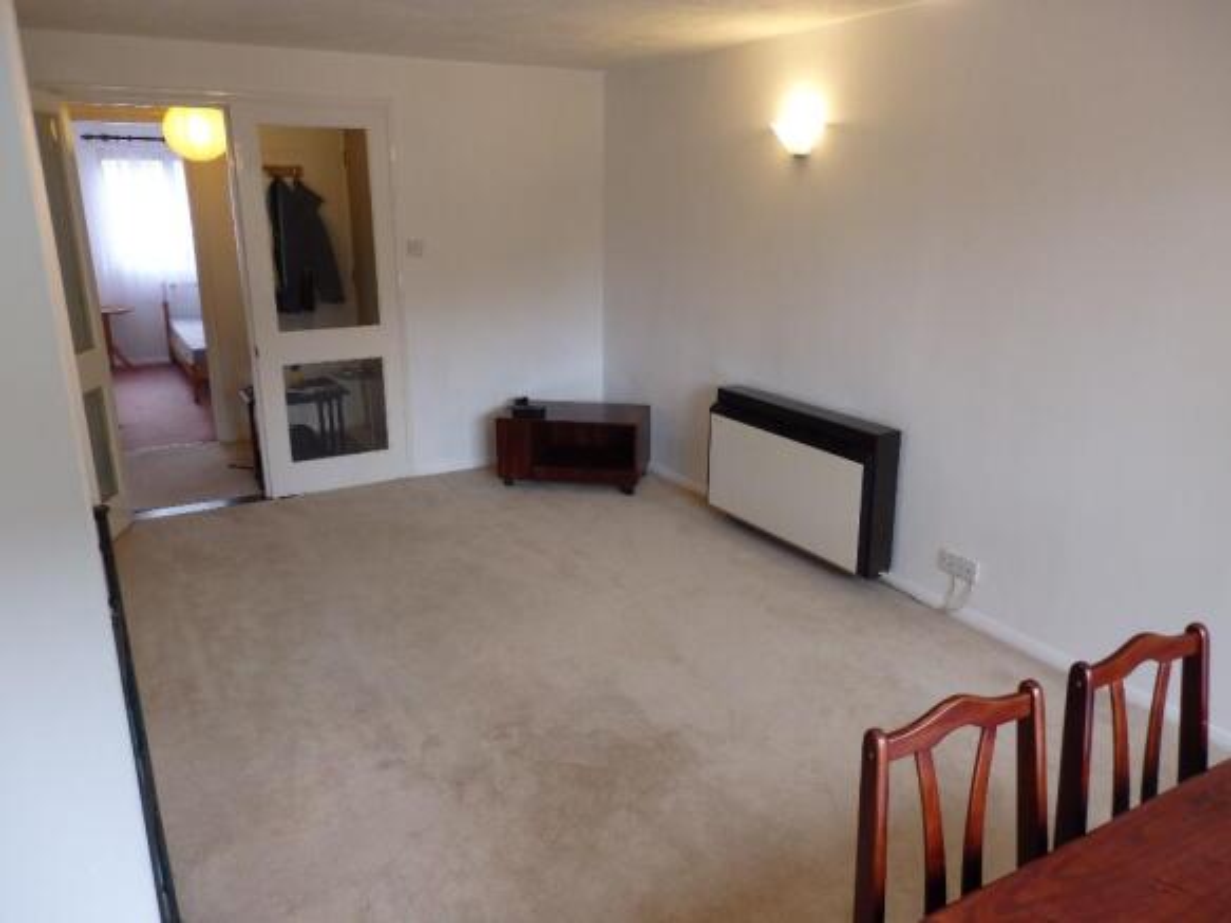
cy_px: 462
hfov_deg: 69.4
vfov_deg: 54.9
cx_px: 616
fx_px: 889
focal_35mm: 25
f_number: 3
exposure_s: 1/30
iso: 125
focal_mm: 4.5
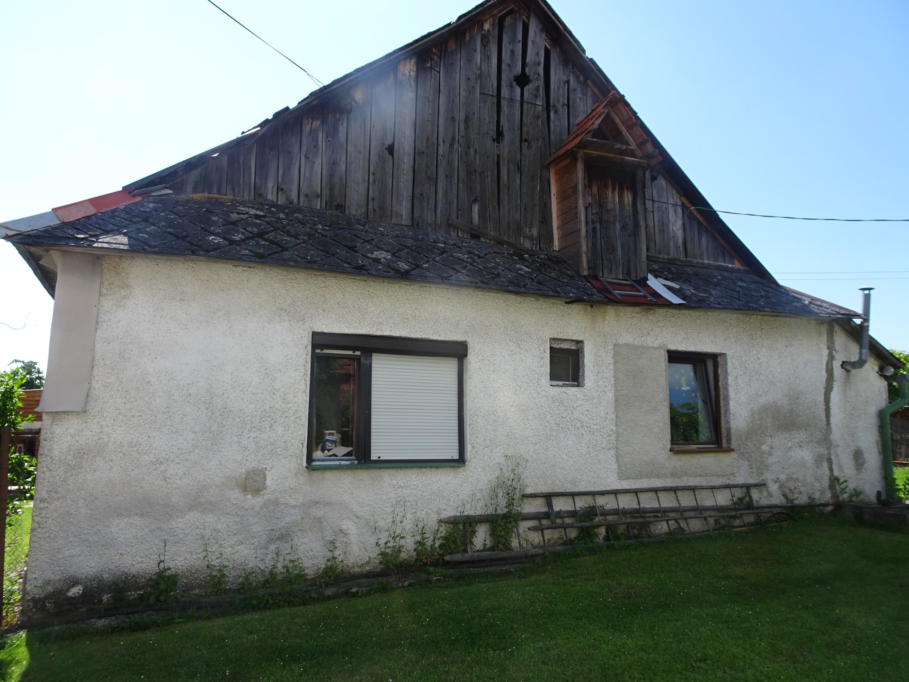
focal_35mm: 24
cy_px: 341
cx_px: 454
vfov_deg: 56.8
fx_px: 630
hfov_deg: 71.6
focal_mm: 4.1
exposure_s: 1/500
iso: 80
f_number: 3.5
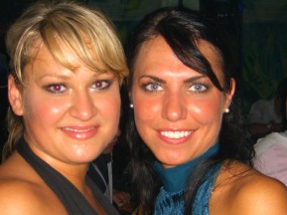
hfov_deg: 24.7
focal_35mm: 79
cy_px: 145
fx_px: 654
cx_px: 142
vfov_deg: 18.6
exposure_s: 1/60
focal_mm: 7.9
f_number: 2.8
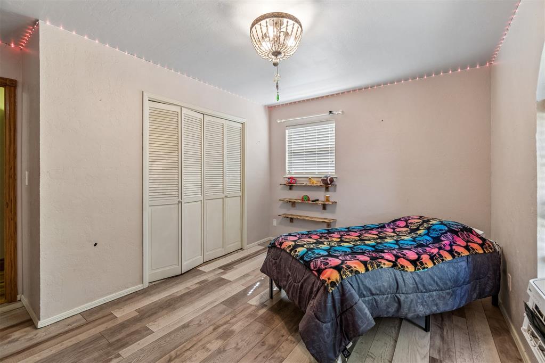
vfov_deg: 77.3
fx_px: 227
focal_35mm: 15
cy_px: 182
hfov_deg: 100.4
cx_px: 272
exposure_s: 1/20
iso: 200
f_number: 6.3
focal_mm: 10
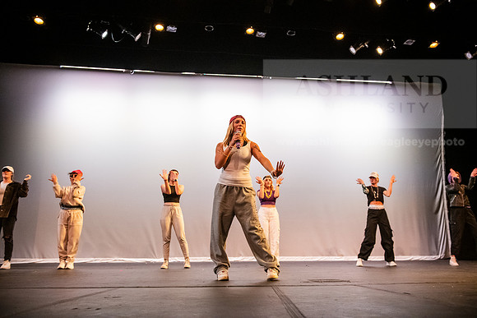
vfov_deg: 41.1
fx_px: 424
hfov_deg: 58.7
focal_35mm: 32
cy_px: 159
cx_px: 238
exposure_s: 1/320
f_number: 3.5
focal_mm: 32
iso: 4000
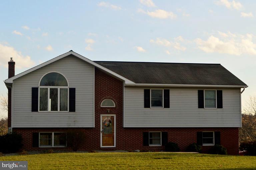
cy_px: 85
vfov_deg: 19.7
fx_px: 490
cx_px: 128
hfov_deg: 29.3
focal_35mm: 69
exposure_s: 1/320
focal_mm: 46
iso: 400
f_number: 11
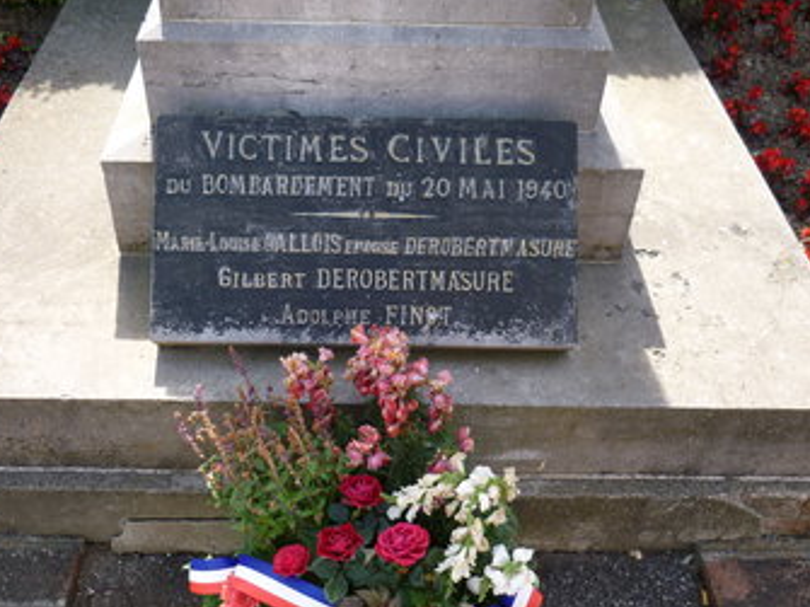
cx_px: 370
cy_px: 355
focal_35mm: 37
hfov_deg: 50.1
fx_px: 865
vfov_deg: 38.5
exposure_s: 1/250
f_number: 2.8
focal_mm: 5.5
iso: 80
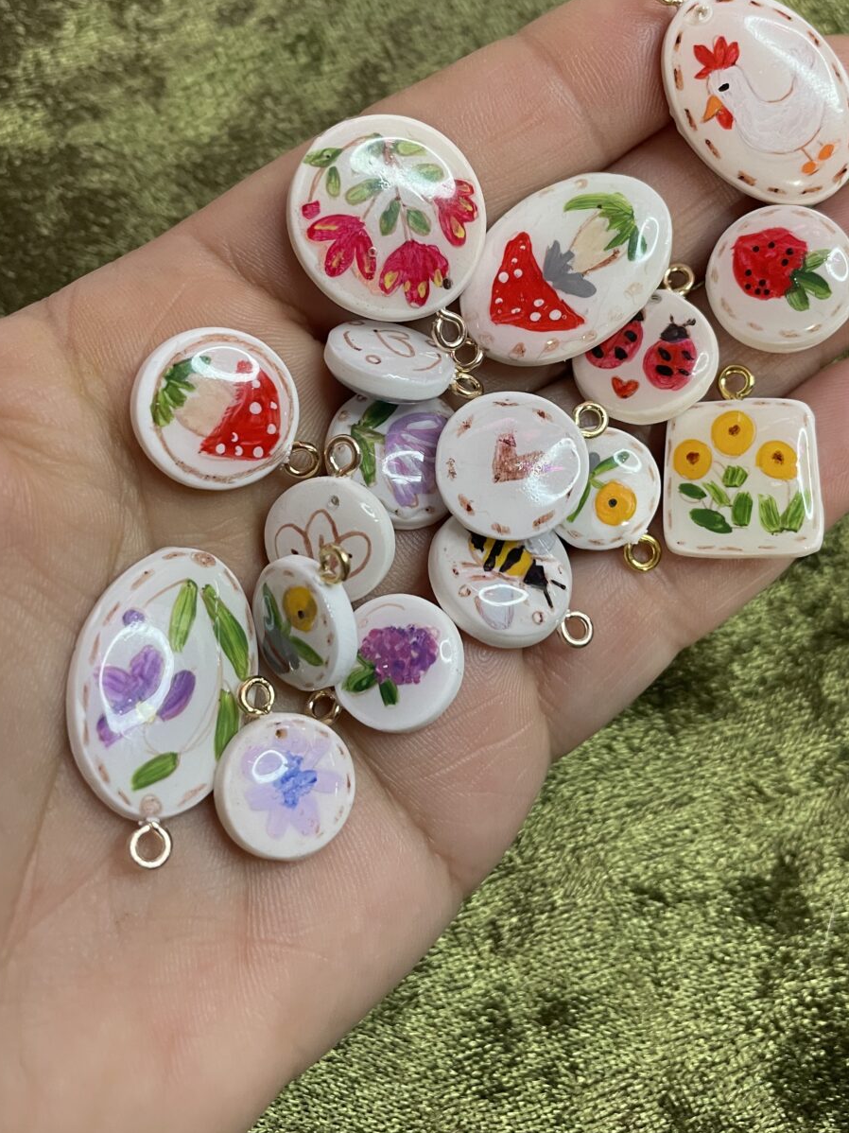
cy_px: 456
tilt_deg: -71.7
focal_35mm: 33
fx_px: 1080
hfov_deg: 42.8
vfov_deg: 55.0
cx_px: 496
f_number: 1.6
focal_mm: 4.2
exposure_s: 1/60
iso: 160
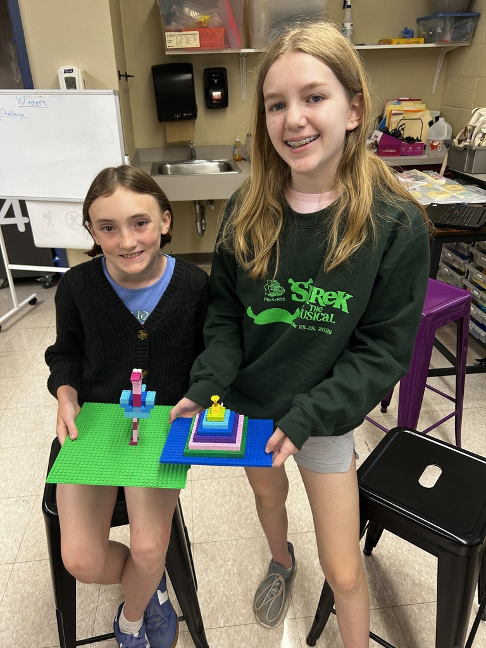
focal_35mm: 26
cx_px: 243
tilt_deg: -27.9
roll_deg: +0.2
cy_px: 324
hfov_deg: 53.1
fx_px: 487
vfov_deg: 67.3
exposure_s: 1/62
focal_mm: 5.7
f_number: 1.5
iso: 100
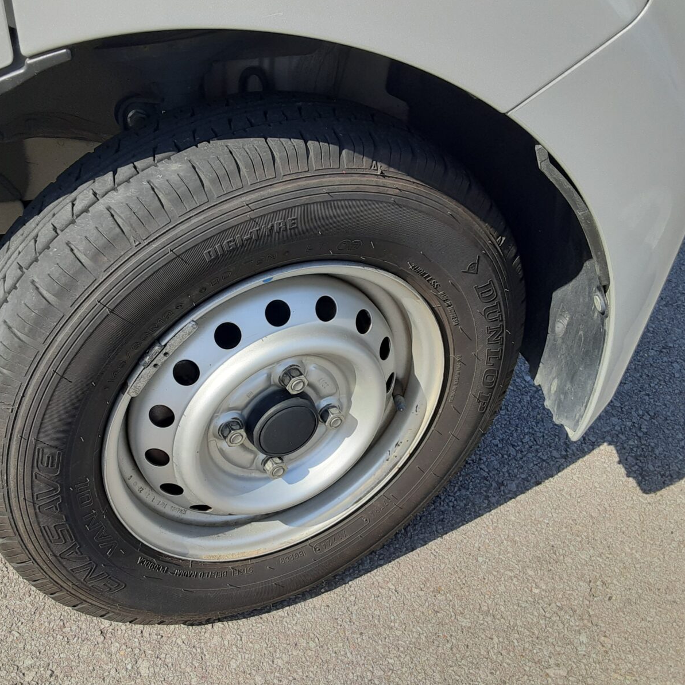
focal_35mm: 32
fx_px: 716
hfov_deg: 50.6
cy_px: 341
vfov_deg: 51.1
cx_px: 254
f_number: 1.9
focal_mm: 2.91
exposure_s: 1/734
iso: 40
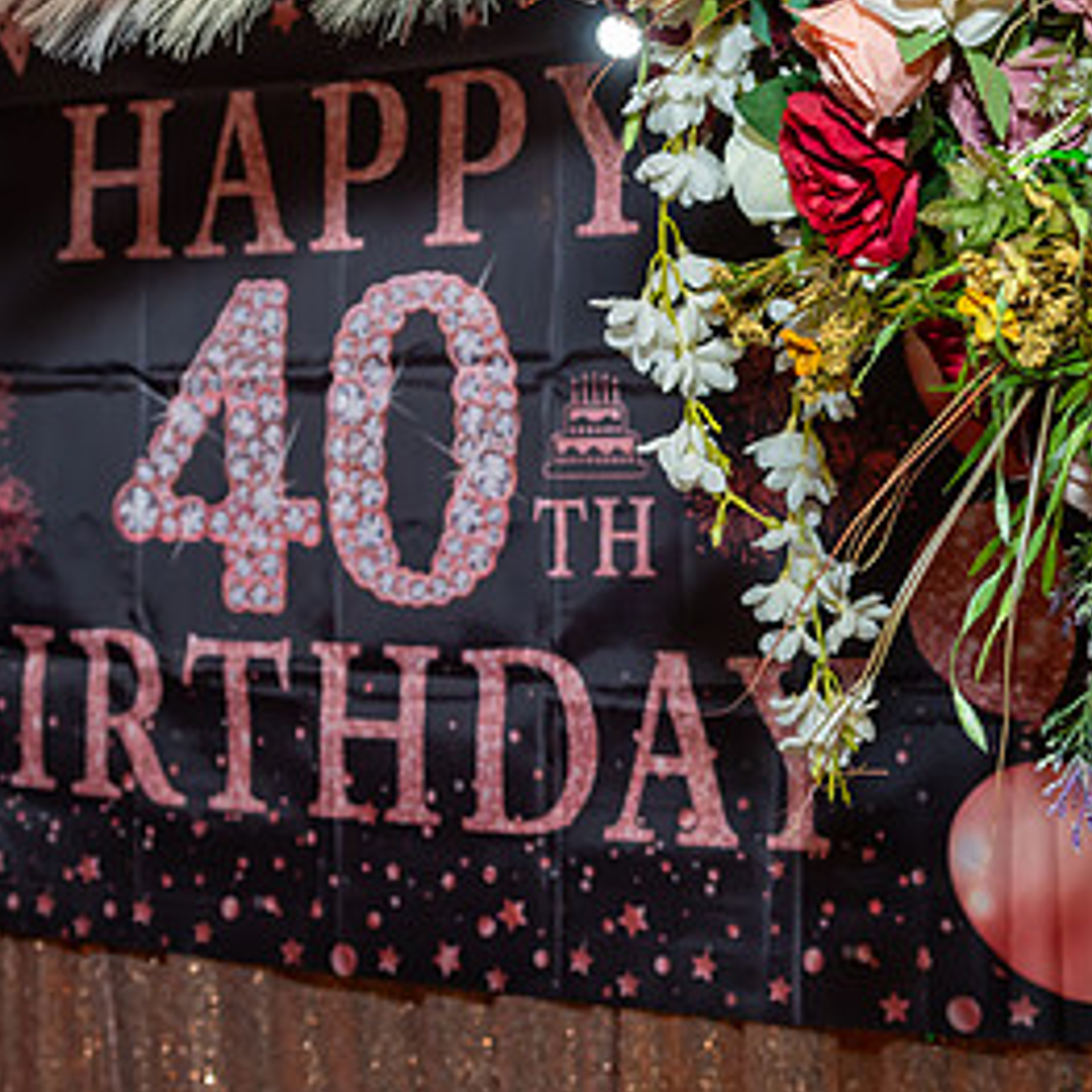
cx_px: 803
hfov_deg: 25.5
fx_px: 2391
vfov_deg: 25.7
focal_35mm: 67
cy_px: 447
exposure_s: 1/250
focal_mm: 23
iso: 400
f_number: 5.6
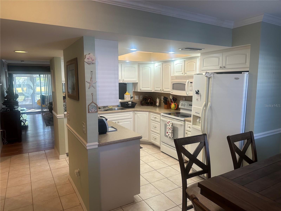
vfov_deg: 56.8
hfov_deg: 71.6
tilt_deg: -6.7
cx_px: 140
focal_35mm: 24
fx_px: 195
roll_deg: -0.9
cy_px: 106
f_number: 1.78
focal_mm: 6.86
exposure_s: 1/120
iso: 125
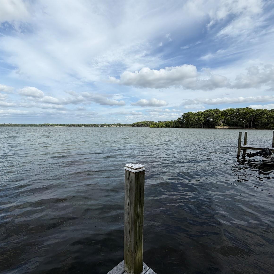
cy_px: 138
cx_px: 114
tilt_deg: -4.7
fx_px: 152
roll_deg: +0.3
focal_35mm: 17
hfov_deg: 83.2
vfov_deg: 84.0
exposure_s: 1/1050
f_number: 2.2
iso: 20
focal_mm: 2.22
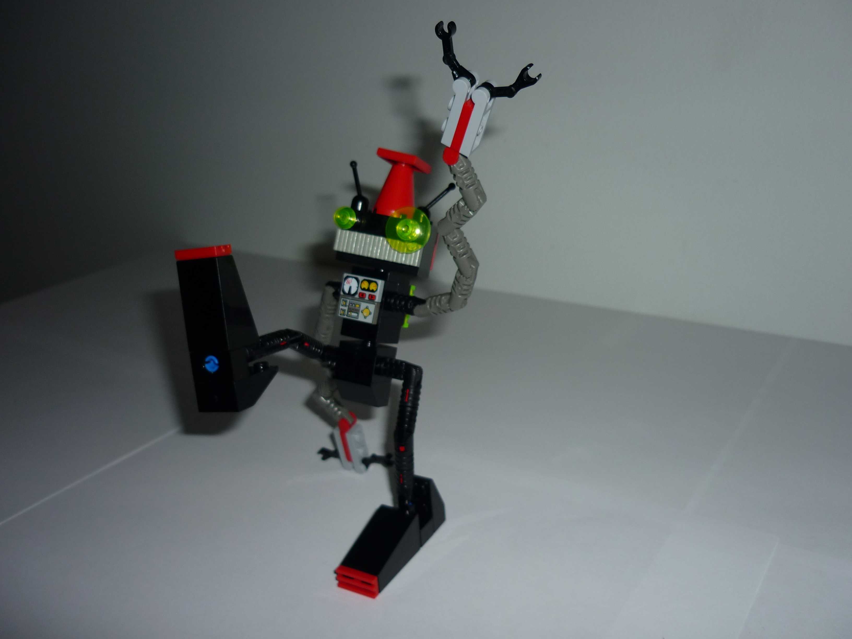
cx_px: 426
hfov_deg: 55.4
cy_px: 320
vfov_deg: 42.9
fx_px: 812
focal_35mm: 33
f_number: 2.8
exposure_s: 1/60
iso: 100
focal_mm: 5.5
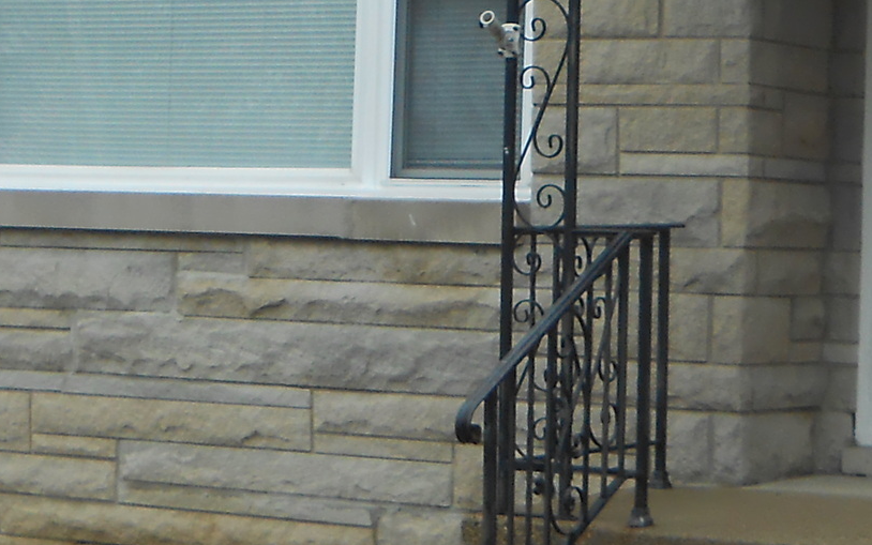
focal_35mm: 136
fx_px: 3232
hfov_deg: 15.4
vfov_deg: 9.6
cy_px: 187
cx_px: 516
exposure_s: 1/60
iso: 80
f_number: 3.9
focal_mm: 6
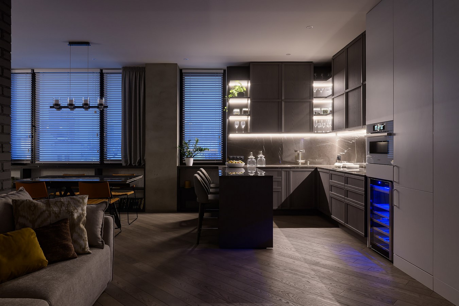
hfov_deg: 73.7
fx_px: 306
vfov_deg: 53.1
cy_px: 153
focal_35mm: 24
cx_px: 230
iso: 100
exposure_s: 10
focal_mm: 24
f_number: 11
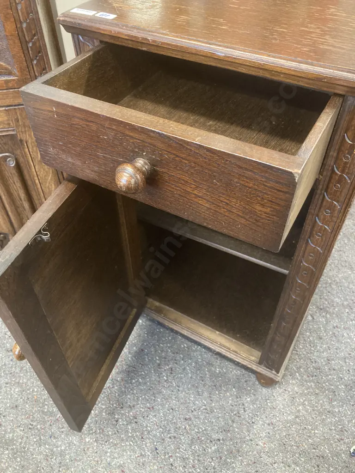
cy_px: 236
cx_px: 178
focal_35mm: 28
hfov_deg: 49.7
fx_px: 383
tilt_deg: -45.9
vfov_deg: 63.4
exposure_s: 1/33
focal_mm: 3.99
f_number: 1.8
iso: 400
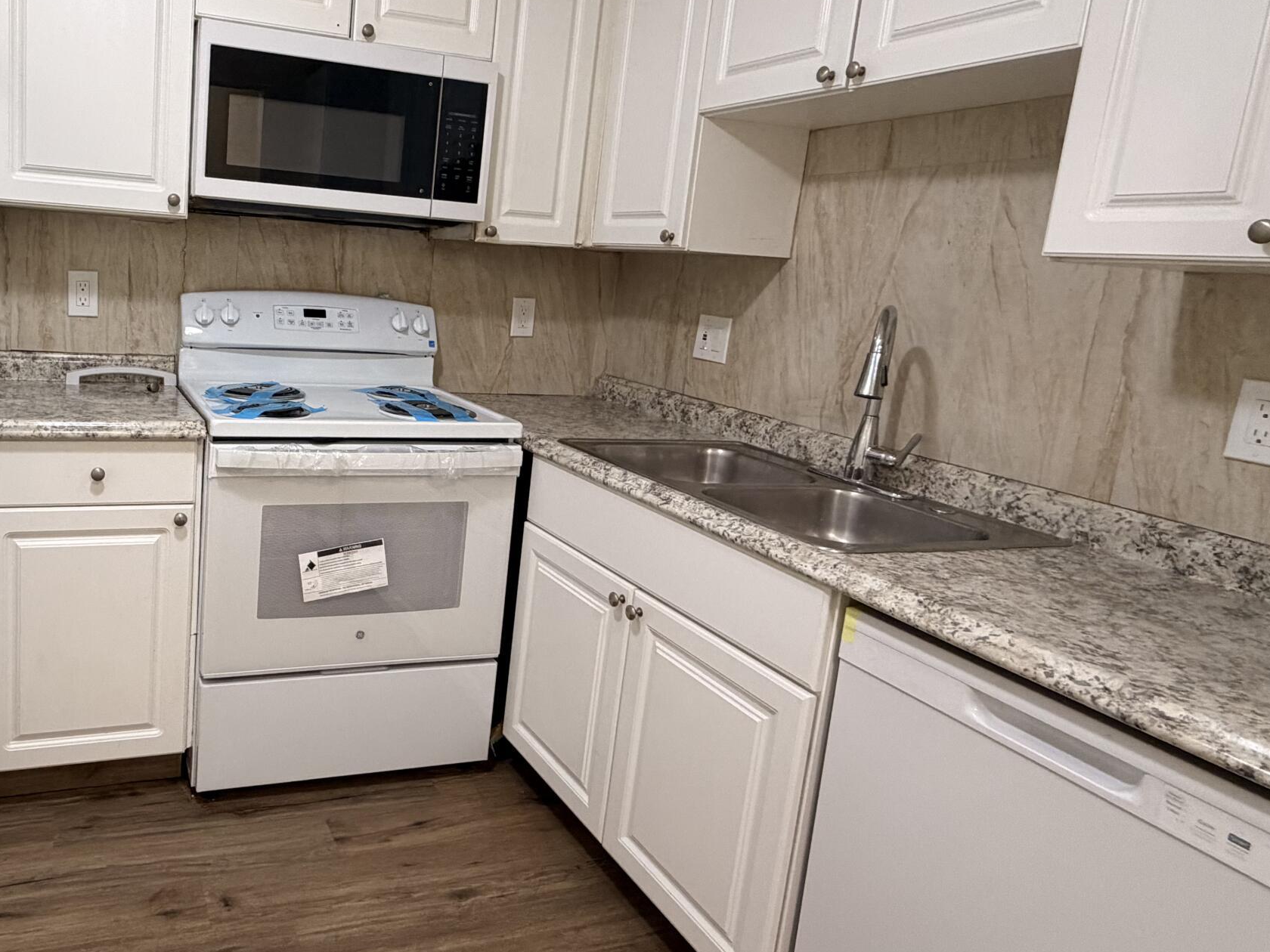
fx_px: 917
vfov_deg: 54.7
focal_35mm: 25
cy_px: 417
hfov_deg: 66.1
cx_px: 358
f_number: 2.2
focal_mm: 2.22
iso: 250
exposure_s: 1/60
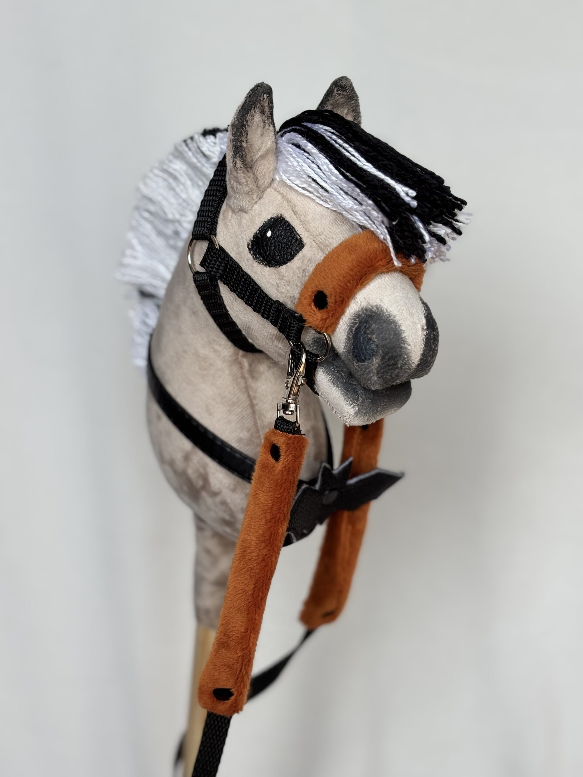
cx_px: 292
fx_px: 1168
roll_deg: +0.7
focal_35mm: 52
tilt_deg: -10.8
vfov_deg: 36.8
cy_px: 388
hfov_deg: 28.0
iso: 32
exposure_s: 1/221
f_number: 1.6
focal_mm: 5.96
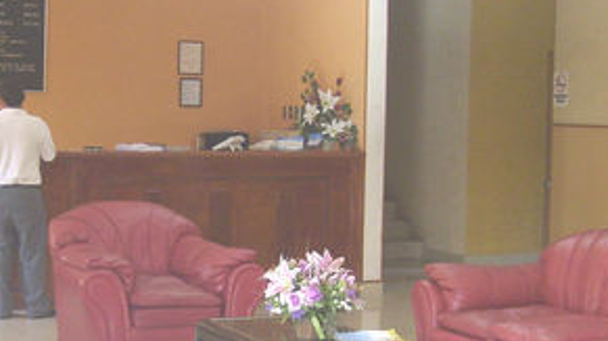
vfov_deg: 14.3
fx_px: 1353
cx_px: 169
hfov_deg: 25.1
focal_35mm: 84
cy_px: 209
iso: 80
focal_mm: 5.8
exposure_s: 1/45
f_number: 2.8
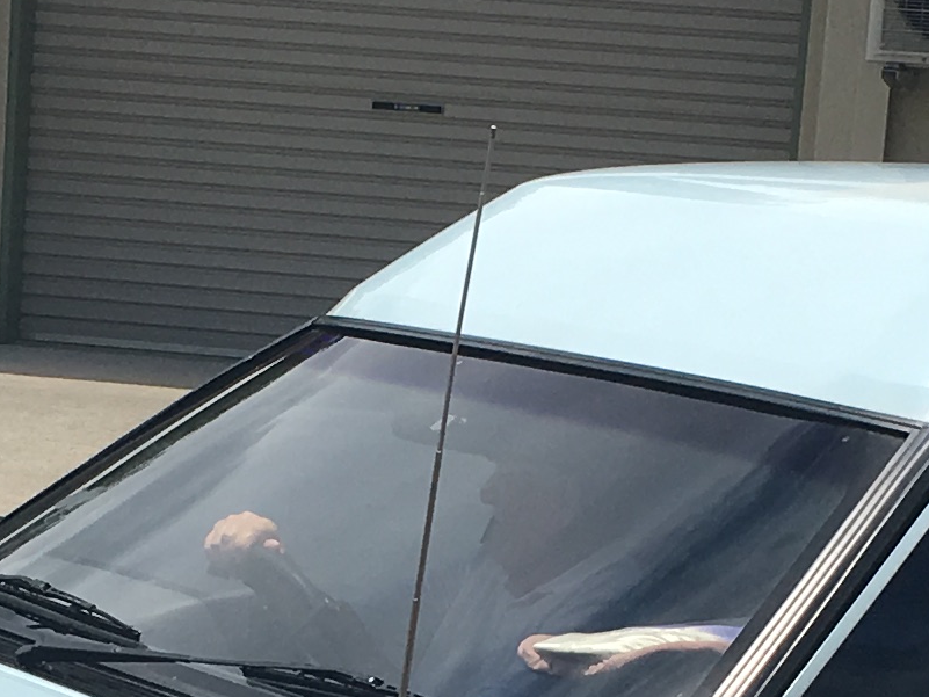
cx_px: 384
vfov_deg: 10.0
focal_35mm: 146
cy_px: 849
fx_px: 3919
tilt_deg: -12.3
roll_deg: -4.9
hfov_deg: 13.5
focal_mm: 4.15
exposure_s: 1/2747
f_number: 2.2
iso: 25
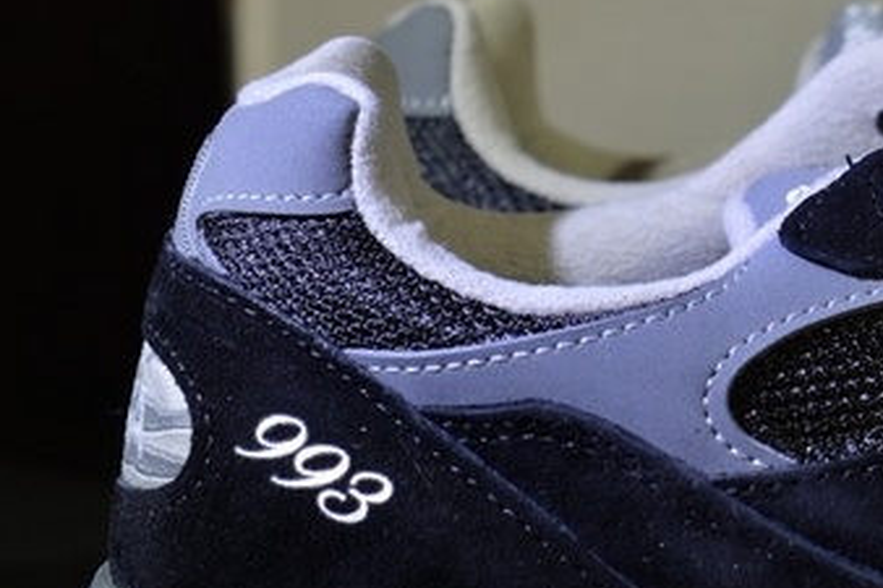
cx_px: 1144
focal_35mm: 188
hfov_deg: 10.7
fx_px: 4609
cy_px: 203
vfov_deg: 7.3
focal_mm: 62
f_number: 7.1
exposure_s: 1/15
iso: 100
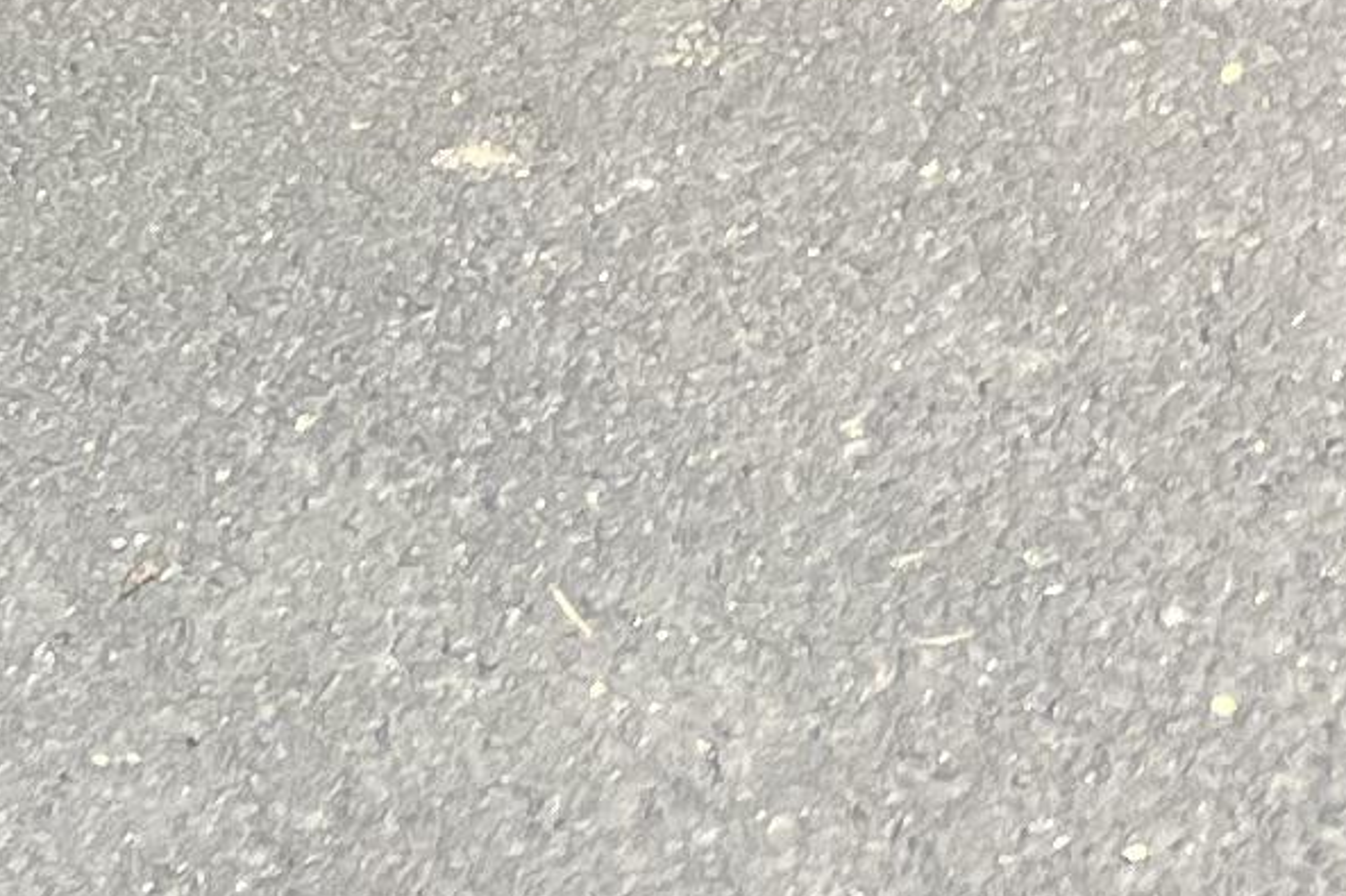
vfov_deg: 6.4
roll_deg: +2.8
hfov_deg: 10.7
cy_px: -2339
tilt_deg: -11.0
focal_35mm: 184
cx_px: 2179
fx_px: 6877
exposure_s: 1/814
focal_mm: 5.7
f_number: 1.5
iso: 50
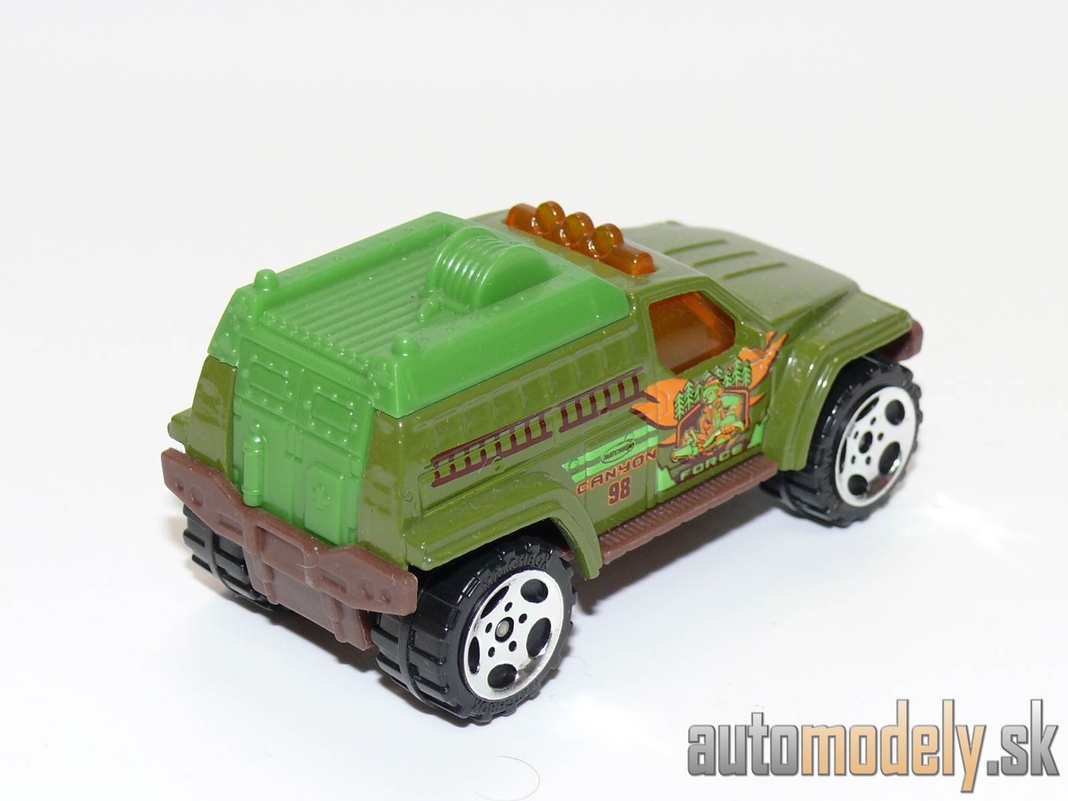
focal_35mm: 95
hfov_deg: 20.7
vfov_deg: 15.6
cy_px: 400
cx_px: 534
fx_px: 2931
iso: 100
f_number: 4
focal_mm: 12.9
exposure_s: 1/30
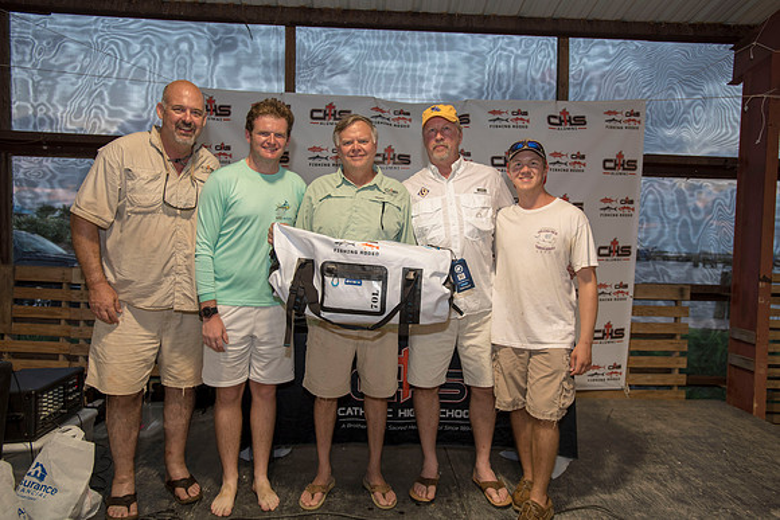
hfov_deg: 73.7
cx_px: 390
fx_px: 520
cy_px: 260
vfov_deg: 53.2
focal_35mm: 24
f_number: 4
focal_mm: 24
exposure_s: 1/80
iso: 500
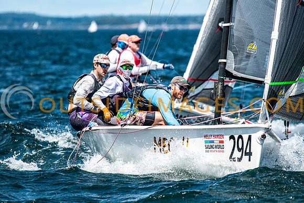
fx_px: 3801
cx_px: 152
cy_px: 102
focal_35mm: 450
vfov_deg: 3.1
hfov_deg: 4.6
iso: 500
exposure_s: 1/5000
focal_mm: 300
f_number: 5
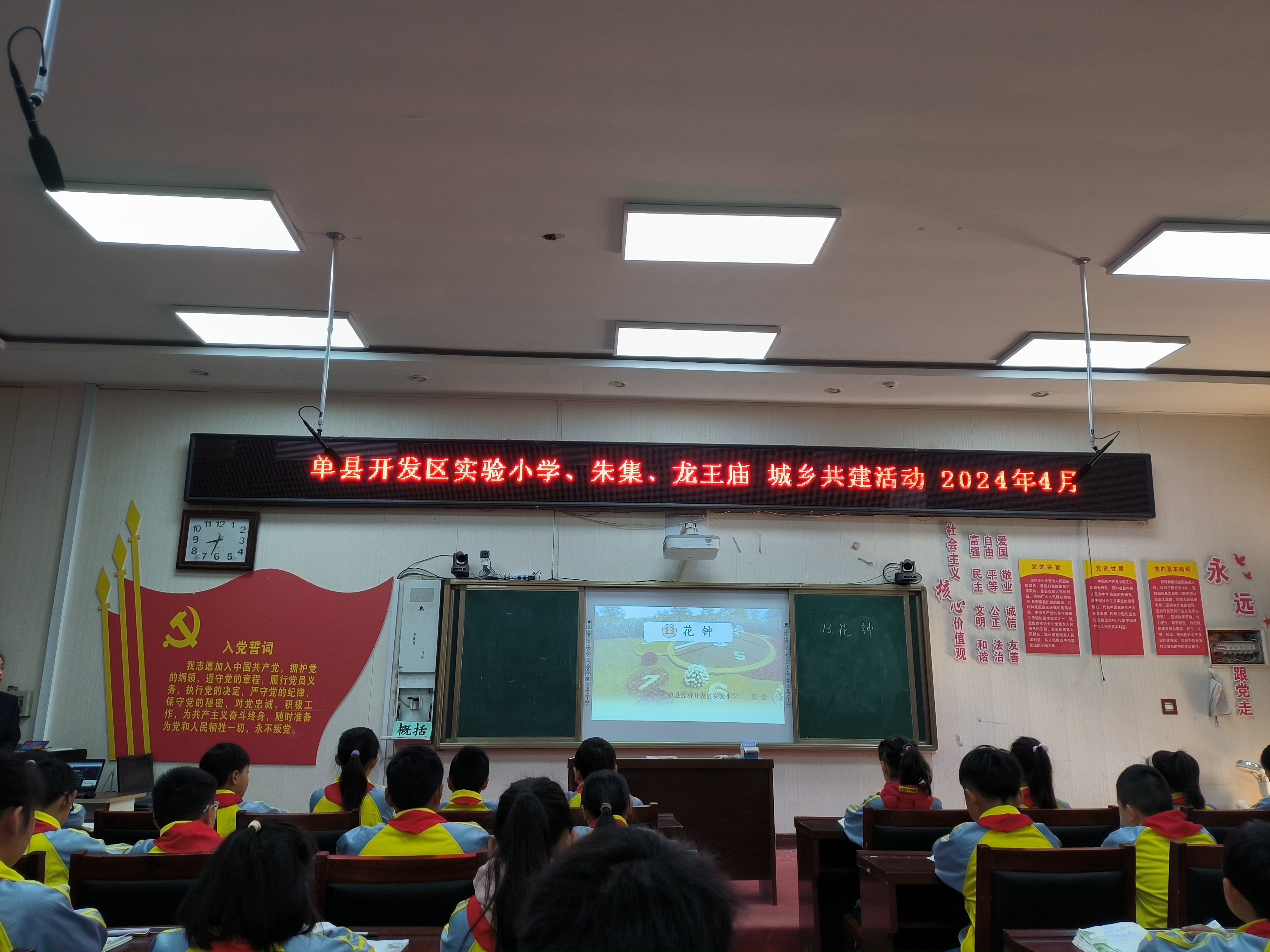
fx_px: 917
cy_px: 476
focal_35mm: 25
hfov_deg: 69.4
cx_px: 635
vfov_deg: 54.9
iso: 192
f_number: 1.79
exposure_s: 1/110
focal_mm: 4.71
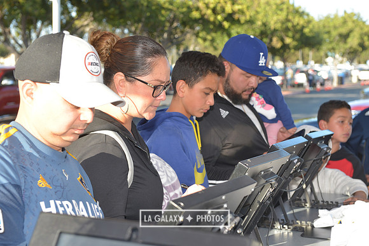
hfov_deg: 28.8
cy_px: 123
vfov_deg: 19.5
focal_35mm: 70
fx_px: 718
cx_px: 184
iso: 250
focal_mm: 70
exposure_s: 1/200
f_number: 7.1
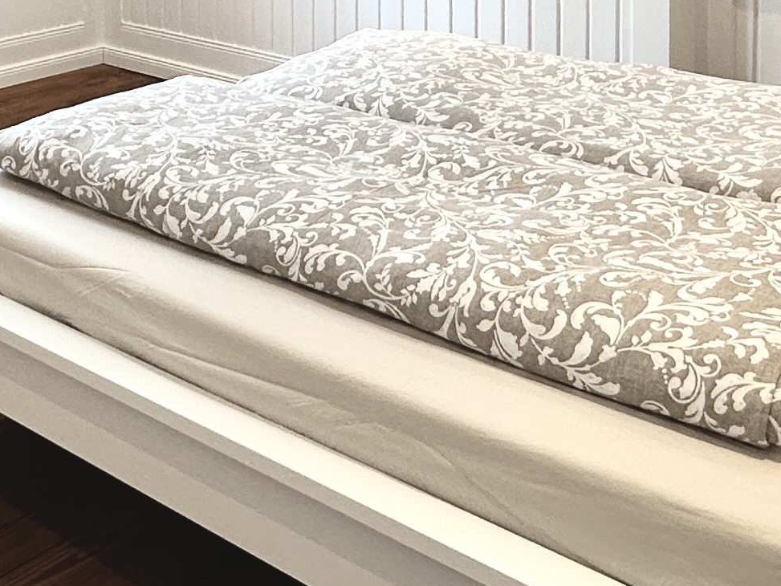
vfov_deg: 21.8
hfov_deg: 32.6
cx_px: 189
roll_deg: -0.4
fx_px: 1309
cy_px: -247
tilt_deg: -0.2
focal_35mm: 58
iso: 64
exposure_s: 1/100
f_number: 2.2
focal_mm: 2.22
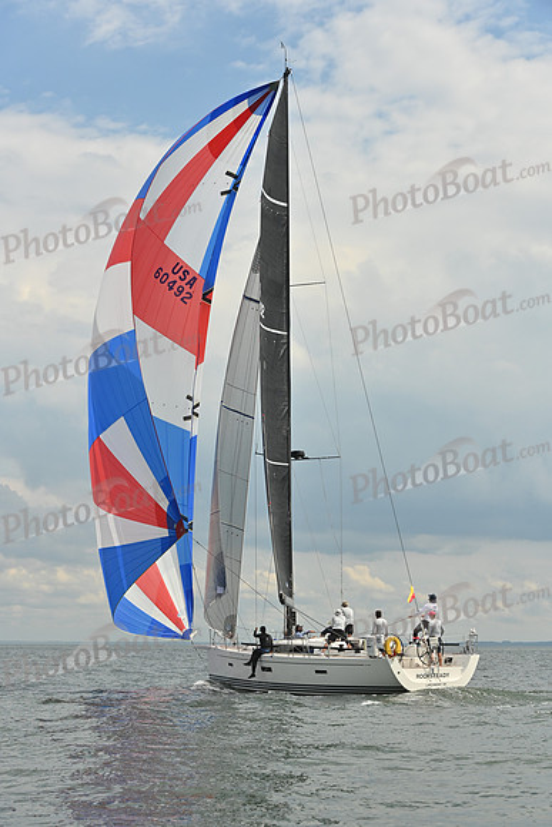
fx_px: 1609
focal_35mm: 70
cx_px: 276
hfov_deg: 19.5
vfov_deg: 28.8
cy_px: 414
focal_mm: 70
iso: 320
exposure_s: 1/1600
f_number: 8
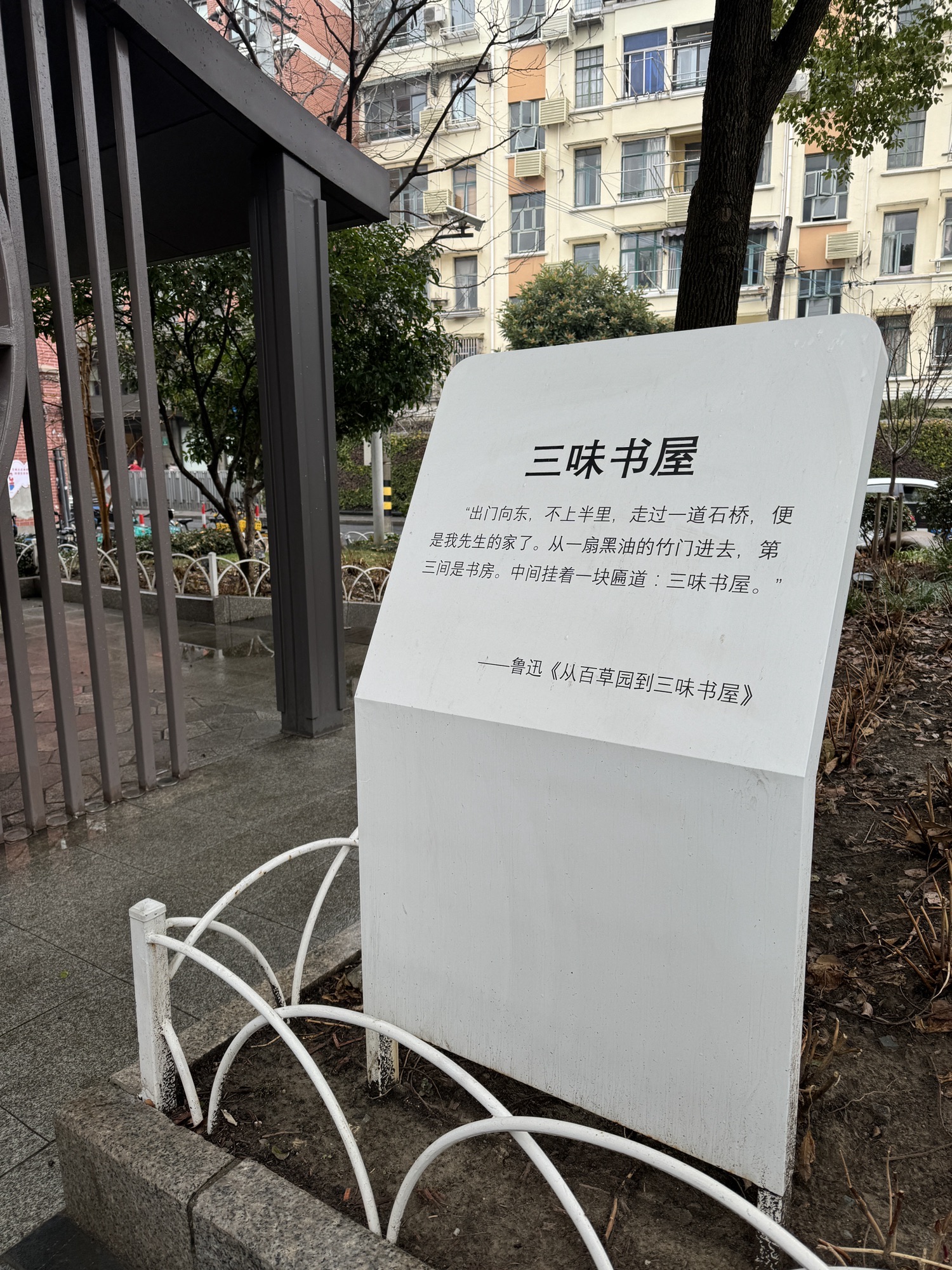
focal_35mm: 24
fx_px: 880
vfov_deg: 71.6
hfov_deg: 56.8
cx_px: 476
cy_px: 635
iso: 80
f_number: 1.78
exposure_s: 1/368
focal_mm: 6.86
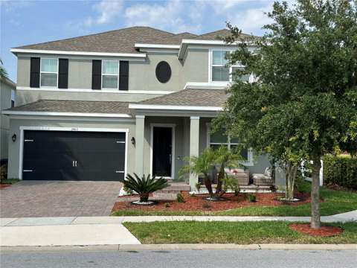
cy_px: 134
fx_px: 495
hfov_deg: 39.7
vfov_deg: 30.3
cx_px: 178
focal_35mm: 48
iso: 80
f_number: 1.78
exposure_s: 1/4566
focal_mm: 6.86
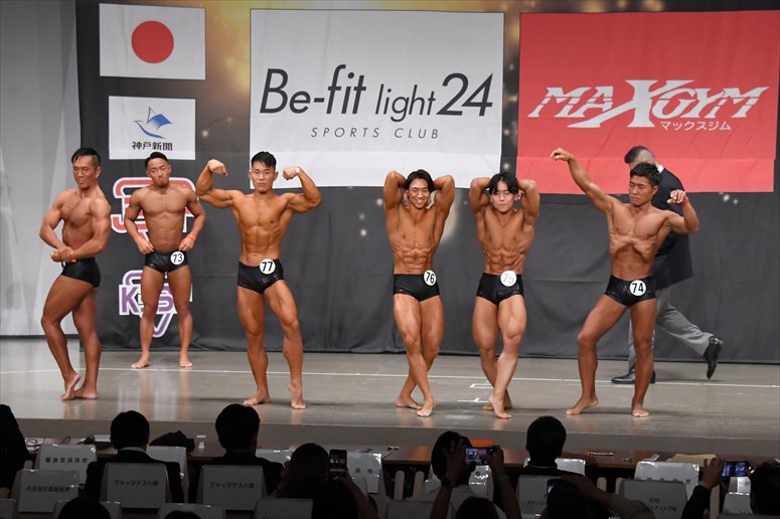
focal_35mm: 117
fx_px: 2534
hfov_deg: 17.5
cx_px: 390
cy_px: 260
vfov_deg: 11.7
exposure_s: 1/400
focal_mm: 78
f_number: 5.6
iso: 6400
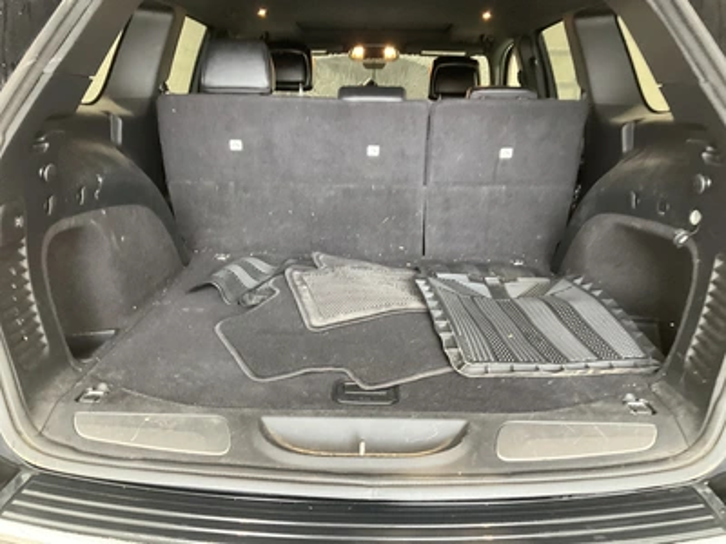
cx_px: 363
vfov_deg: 48.2
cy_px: 272
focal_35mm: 29
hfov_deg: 61.7
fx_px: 608
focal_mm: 3
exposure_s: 1/30
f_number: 1.8
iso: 320
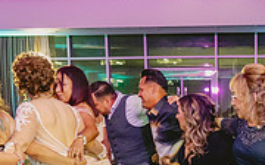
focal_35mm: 79
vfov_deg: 15.8
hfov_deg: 25.2
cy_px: 206
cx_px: 252
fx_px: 570
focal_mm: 24
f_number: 2.8
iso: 2500
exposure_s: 1/125
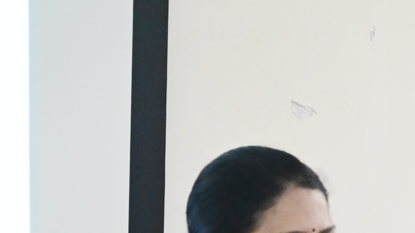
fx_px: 4611
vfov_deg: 2.9
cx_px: 761
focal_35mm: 419
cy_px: 421
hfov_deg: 5.1
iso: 4000
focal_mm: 90
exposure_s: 1/125
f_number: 4
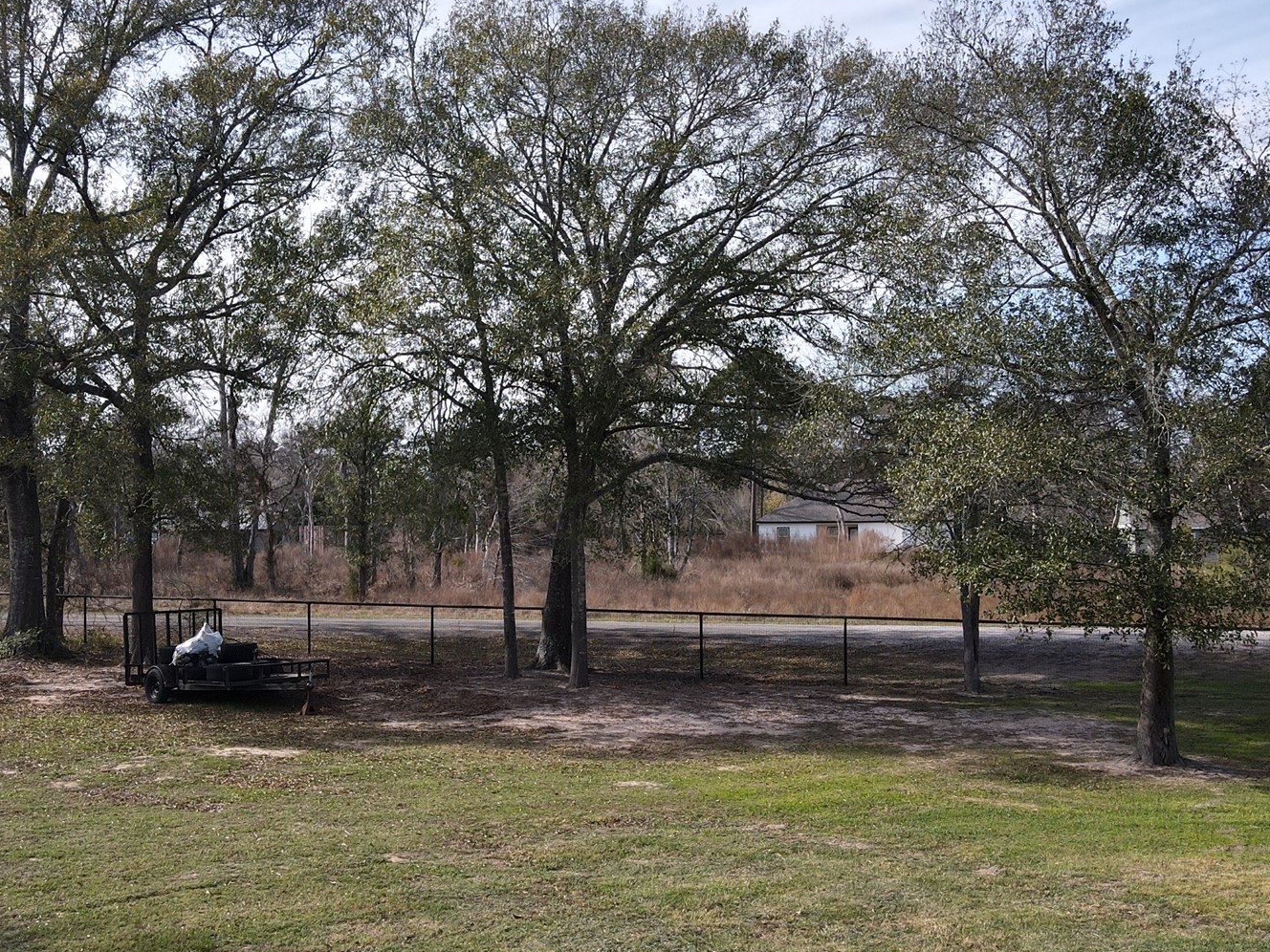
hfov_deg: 50.1
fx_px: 1357
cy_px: 510
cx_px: 569
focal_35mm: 37
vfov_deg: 38.6
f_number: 2.8
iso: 100
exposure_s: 1/400
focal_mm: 4.5
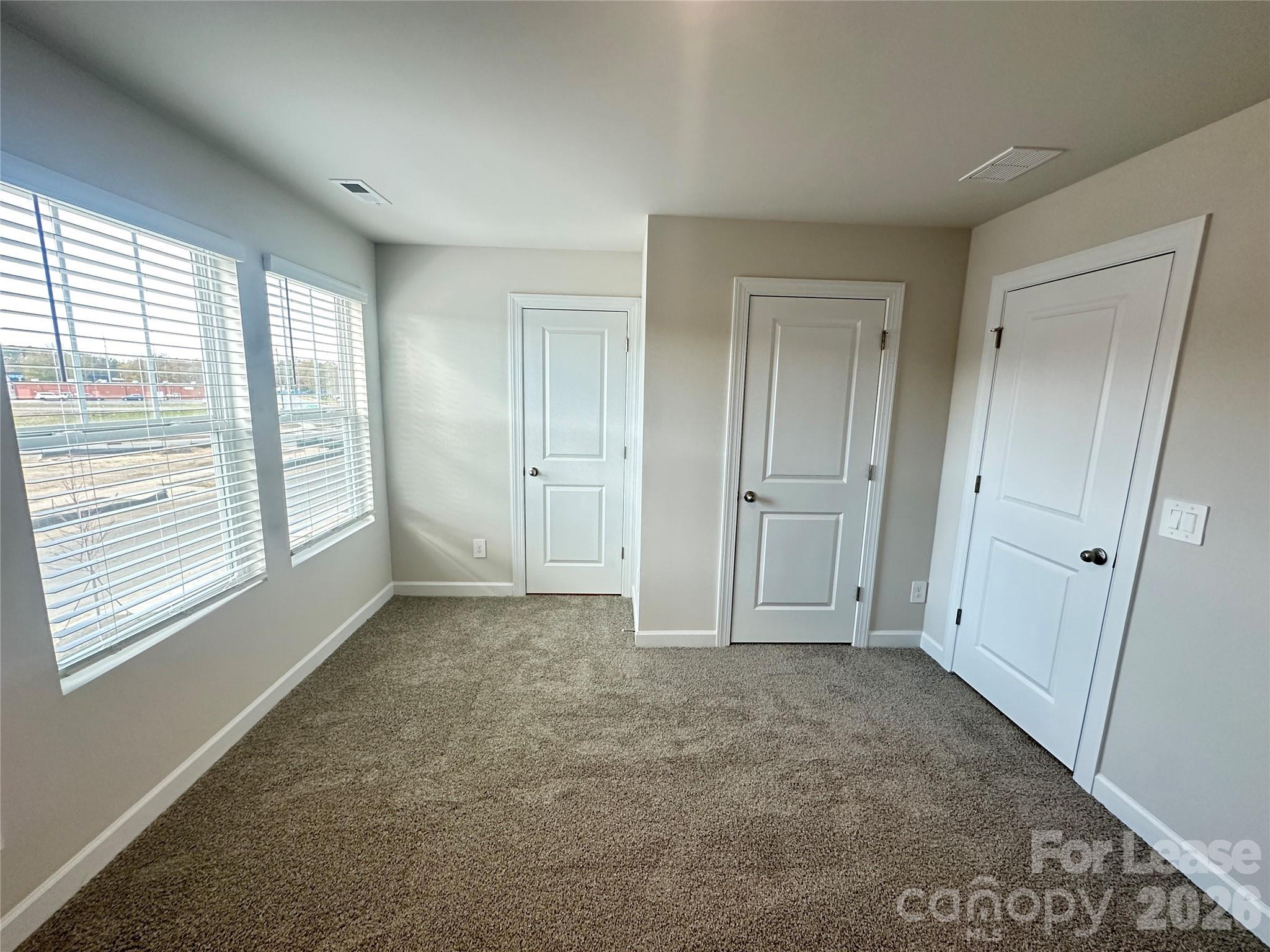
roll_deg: -1.1
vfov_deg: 85.7
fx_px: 514
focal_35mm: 14
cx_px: 635
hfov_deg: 102.1
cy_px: 476
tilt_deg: -10.8
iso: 200
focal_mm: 2.22
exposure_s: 1/120
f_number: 2.2
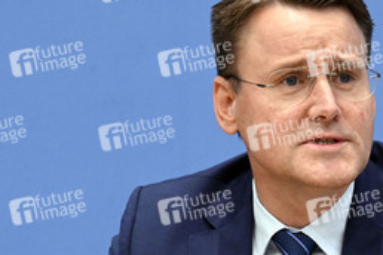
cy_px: 170
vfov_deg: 8.3
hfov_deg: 12.3
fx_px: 1766
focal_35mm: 166
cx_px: 305
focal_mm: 95
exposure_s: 1/500
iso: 6400
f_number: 7.1
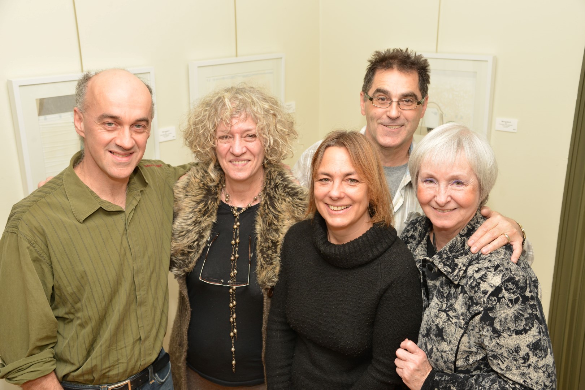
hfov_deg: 50.7
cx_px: 292
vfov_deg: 35.1
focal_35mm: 38
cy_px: 195
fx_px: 617
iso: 400
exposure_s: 1/160
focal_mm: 38
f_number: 6.3
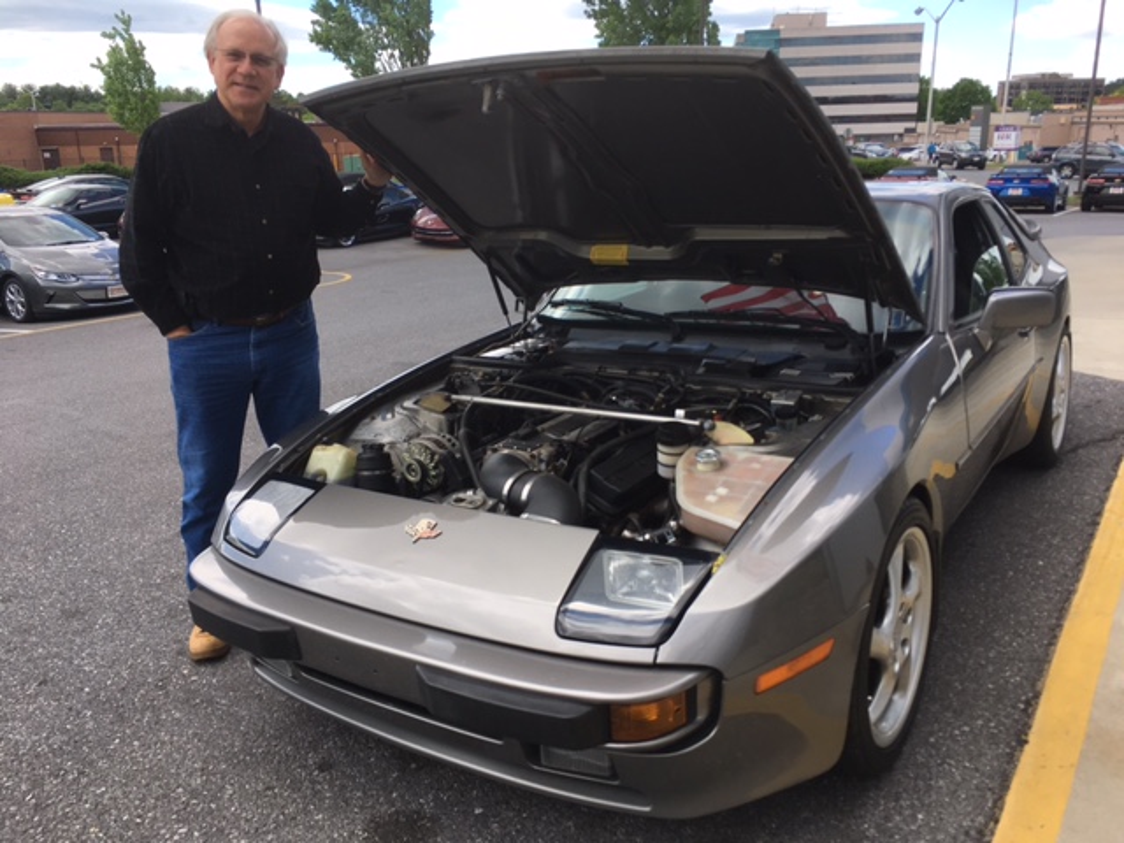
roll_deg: +1.3
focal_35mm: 29
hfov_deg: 61.7
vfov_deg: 48.2
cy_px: 422
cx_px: 562
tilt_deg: -15.0
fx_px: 942
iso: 25
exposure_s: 1/601
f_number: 2.2
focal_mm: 4.15
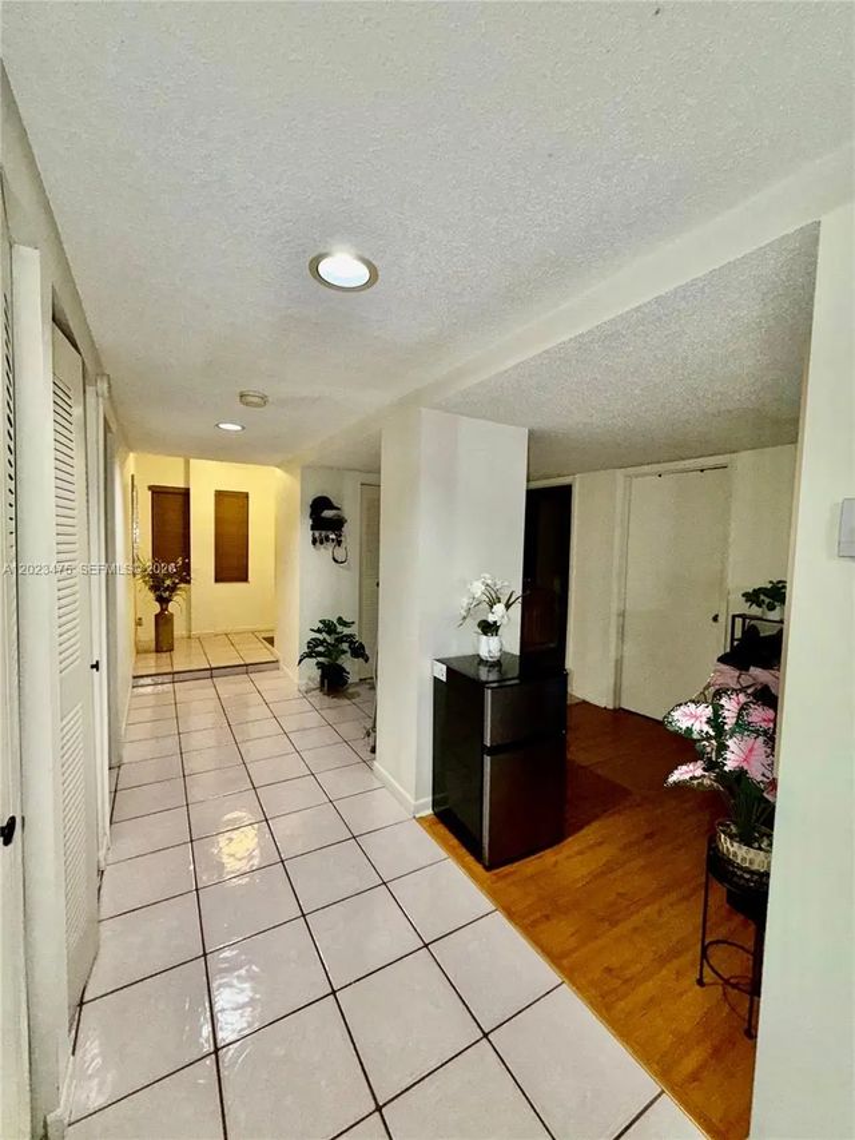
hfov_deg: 85.7
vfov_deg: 102.1
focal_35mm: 14
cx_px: 428
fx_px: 461
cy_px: 570
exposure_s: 1/60
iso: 160
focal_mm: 2.22
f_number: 2.2
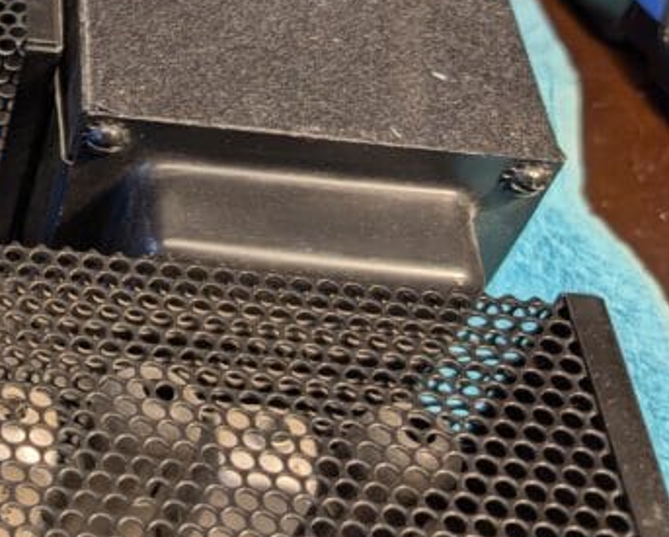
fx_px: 1387
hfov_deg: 22.4
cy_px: 257
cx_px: -328
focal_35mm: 70
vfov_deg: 21.9
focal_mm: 6.9
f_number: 1.68
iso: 87
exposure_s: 1/100
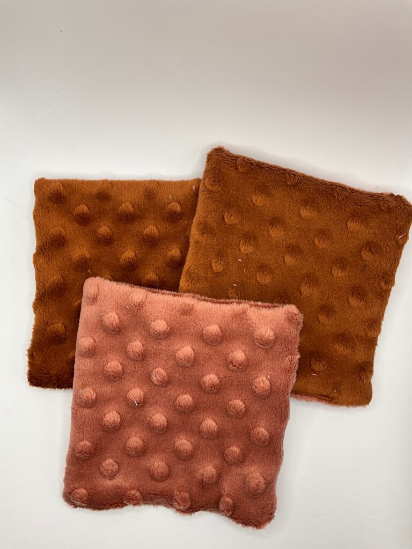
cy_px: 274
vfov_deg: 61.7
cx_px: 206
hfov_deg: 48.2
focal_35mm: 29
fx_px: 460
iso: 20
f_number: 1.8
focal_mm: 3
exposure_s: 1/122
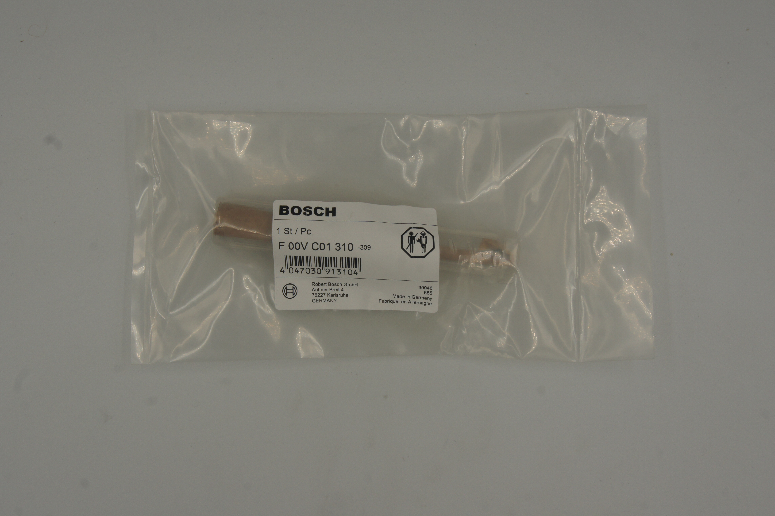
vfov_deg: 25.7
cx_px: 388
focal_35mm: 52
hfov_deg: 37.9
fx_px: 1130
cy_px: 258
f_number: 13
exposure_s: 1/125
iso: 200
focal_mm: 35
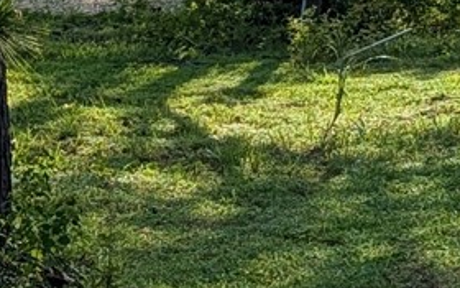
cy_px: 347
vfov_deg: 7.0
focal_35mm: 186
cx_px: -605
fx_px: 2332
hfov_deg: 10.0
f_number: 1.68
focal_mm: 6.9
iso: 19
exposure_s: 1/1792
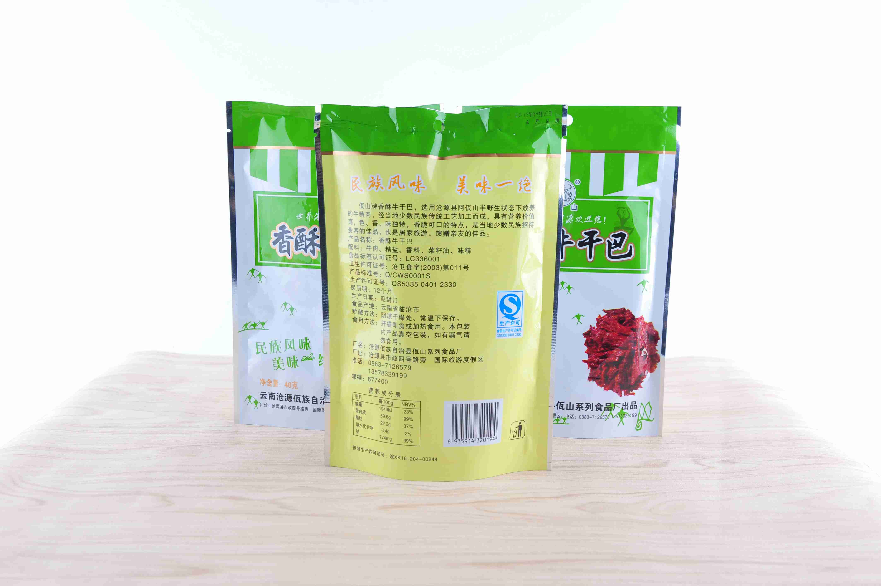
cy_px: 293
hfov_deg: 44.5
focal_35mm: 44
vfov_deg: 30.5
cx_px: 440
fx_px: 1076
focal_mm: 44
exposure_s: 1/80
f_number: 5.6
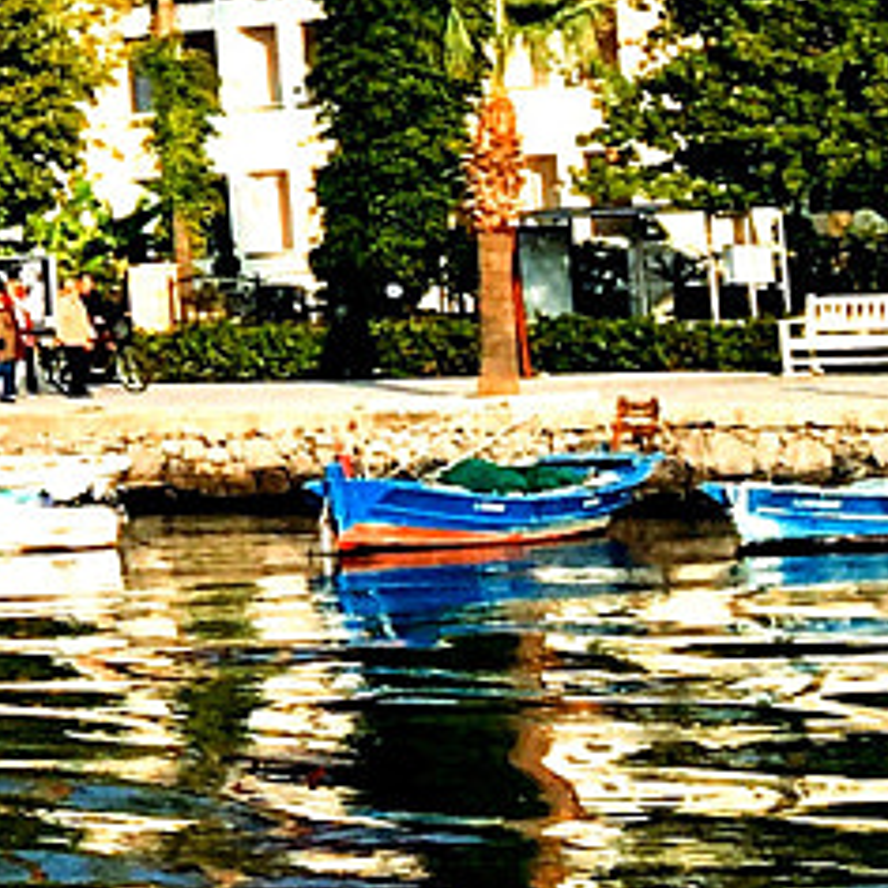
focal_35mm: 174
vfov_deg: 9.9
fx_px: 5050
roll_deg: +0.7
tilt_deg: +6.0
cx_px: -1610
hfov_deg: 8.6
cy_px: -141
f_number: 2.2
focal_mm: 4.15
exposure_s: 1/864
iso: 25
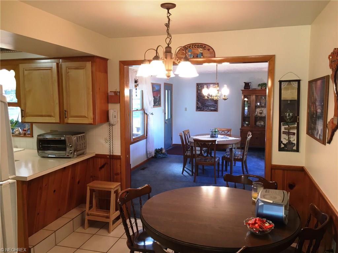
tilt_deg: -6.4
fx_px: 283
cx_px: 169
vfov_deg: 48.2
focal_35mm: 29
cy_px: 126
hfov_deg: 61.7
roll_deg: -1.2
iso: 100
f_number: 2.2
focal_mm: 4.15
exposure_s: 1/30
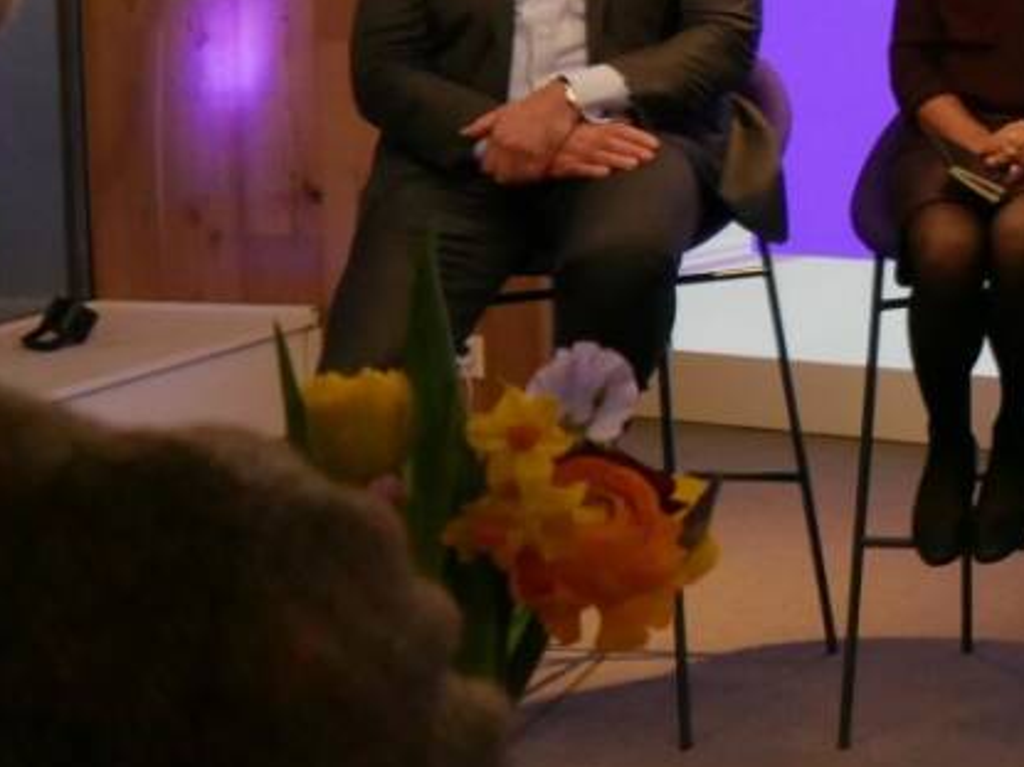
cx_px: 1749
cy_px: -174
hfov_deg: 15.6
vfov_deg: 13.0
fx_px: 3283
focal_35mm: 111
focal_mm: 16
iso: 800
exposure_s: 1/125
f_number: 3.8
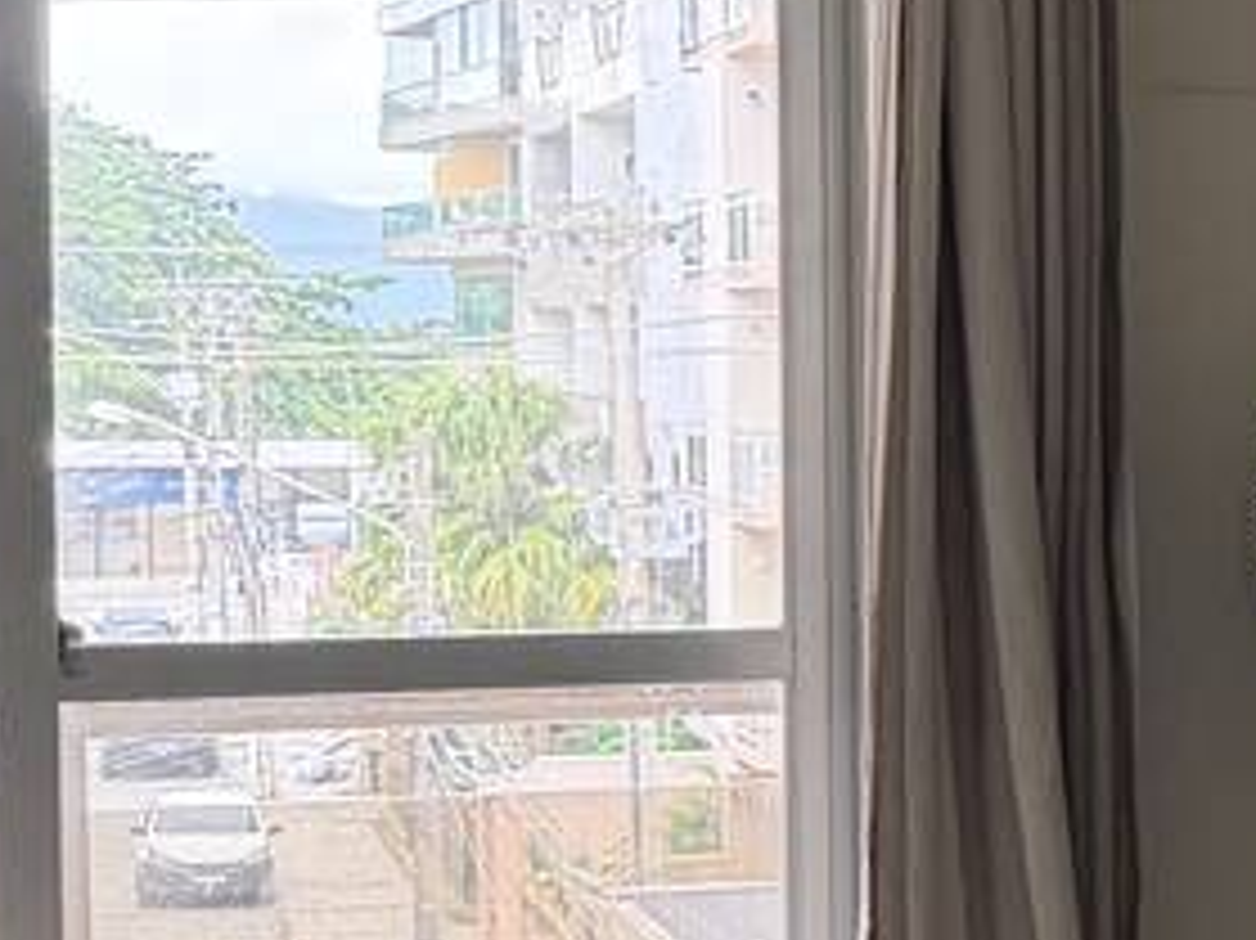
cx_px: 3120
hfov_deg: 12.2
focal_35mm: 124
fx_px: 4497
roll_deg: +0.4
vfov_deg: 11.9
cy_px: 526
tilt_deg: -2.5
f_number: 1.78
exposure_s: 1/120
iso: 400
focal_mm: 6.76
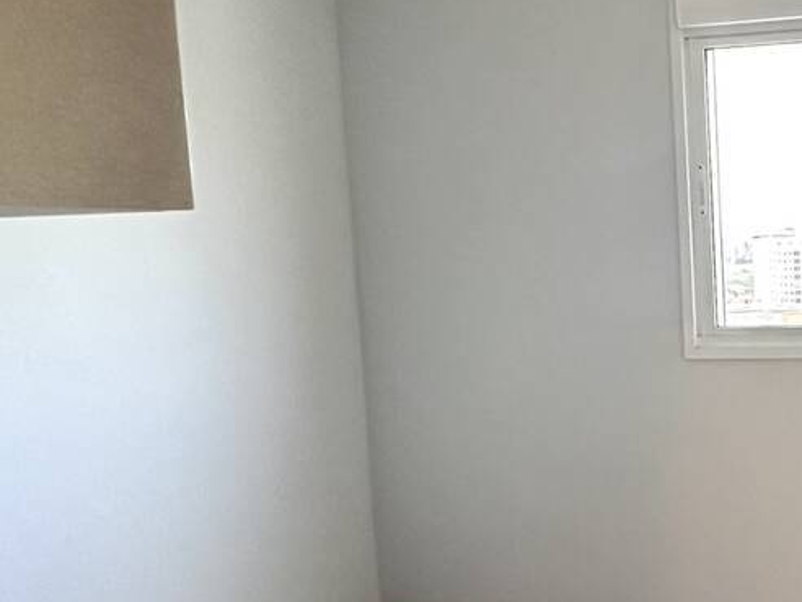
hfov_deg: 37.9
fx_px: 950
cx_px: 887
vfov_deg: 35.1
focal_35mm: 41
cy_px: 323
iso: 320
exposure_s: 1/120
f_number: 2.2
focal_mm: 2.22
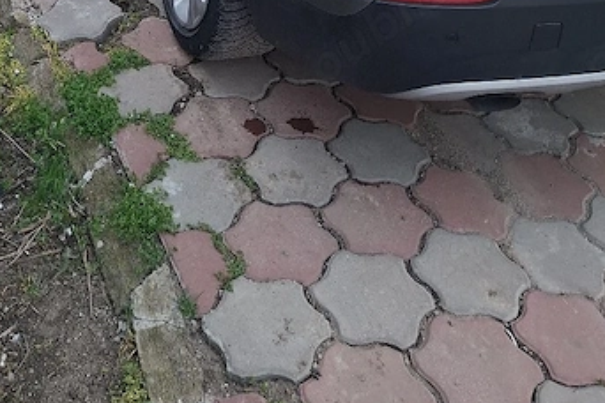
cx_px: 218
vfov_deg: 20.1
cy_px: -235
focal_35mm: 56
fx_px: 941
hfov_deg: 35.4
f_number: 1.8
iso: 200
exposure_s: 1/50
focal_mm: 5.54
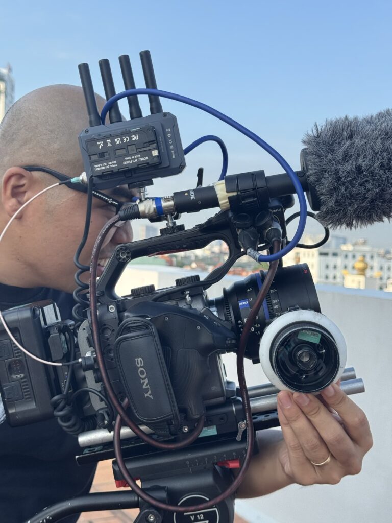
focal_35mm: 48
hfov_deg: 30.3
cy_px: 262
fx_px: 725
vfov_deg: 39.7
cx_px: 196
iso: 64
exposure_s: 1/1238
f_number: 1.78
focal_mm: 6.76
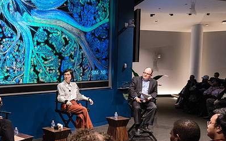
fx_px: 259
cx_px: 72
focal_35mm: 42
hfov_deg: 46.3
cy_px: 90
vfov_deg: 30.4
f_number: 4
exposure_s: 1/200
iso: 6400
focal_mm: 27
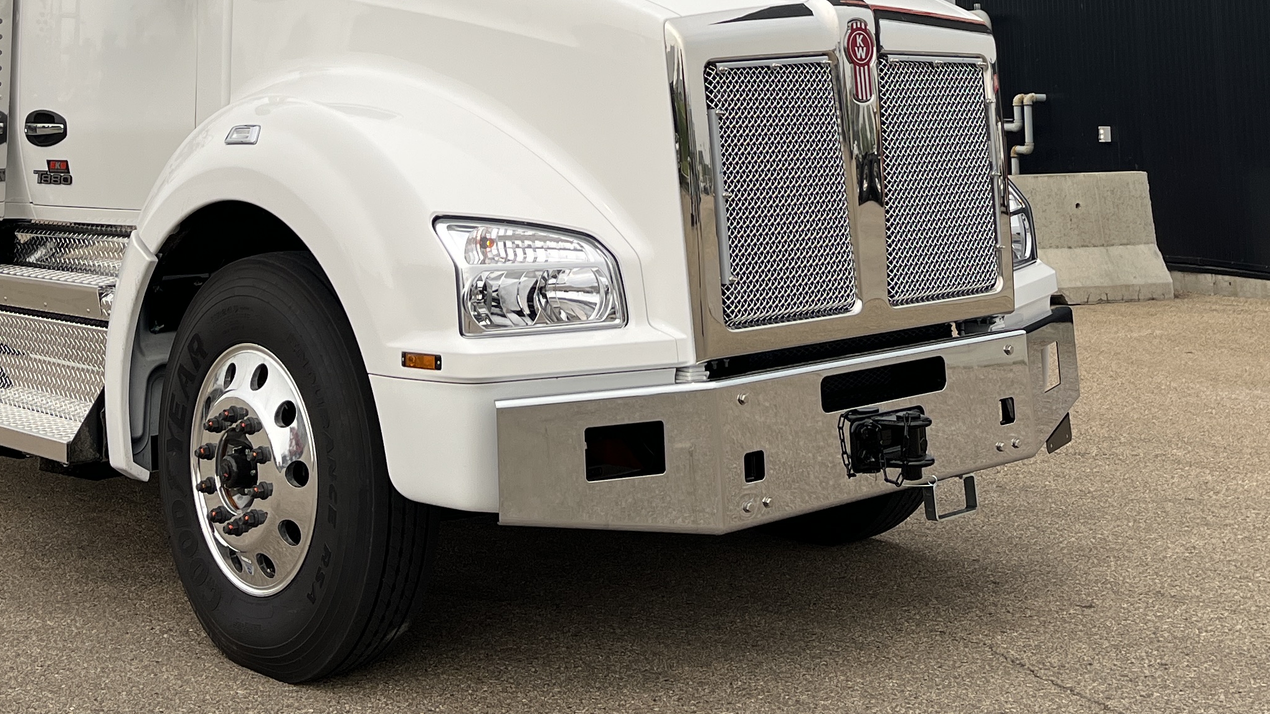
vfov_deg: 19.9
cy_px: -179
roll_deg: +0.7
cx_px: 572
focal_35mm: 56
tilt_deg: +8.9
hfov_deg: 37.2
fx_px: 1886
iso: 50
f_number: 1.6
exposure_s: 1/3521
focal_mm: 5.1
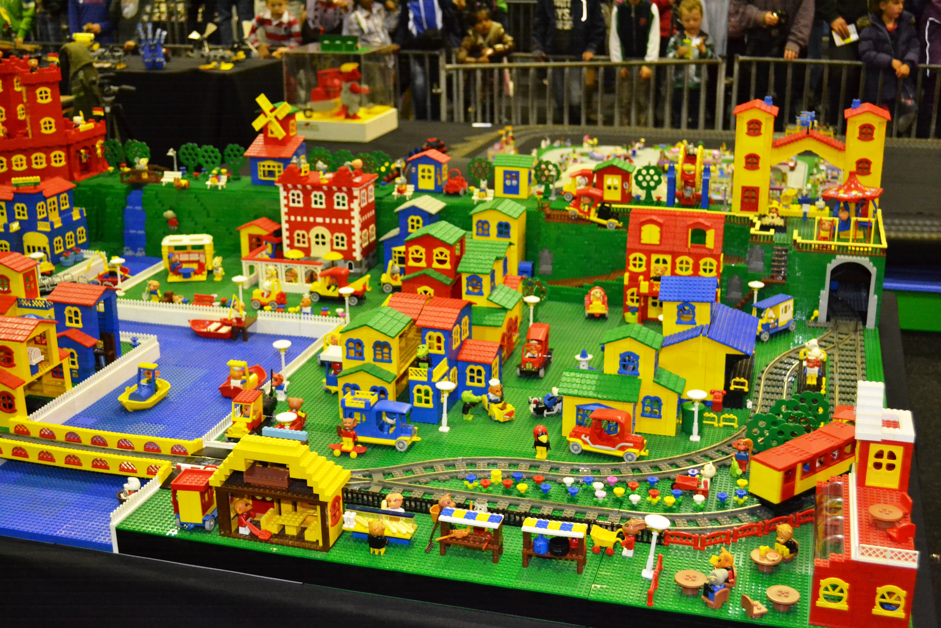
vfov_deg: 30.8
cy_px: 314
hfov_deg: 45.0
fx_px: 1137
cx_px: 470
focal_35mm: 44
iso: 3200
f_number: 4.5
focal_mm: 29
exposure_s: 1/60
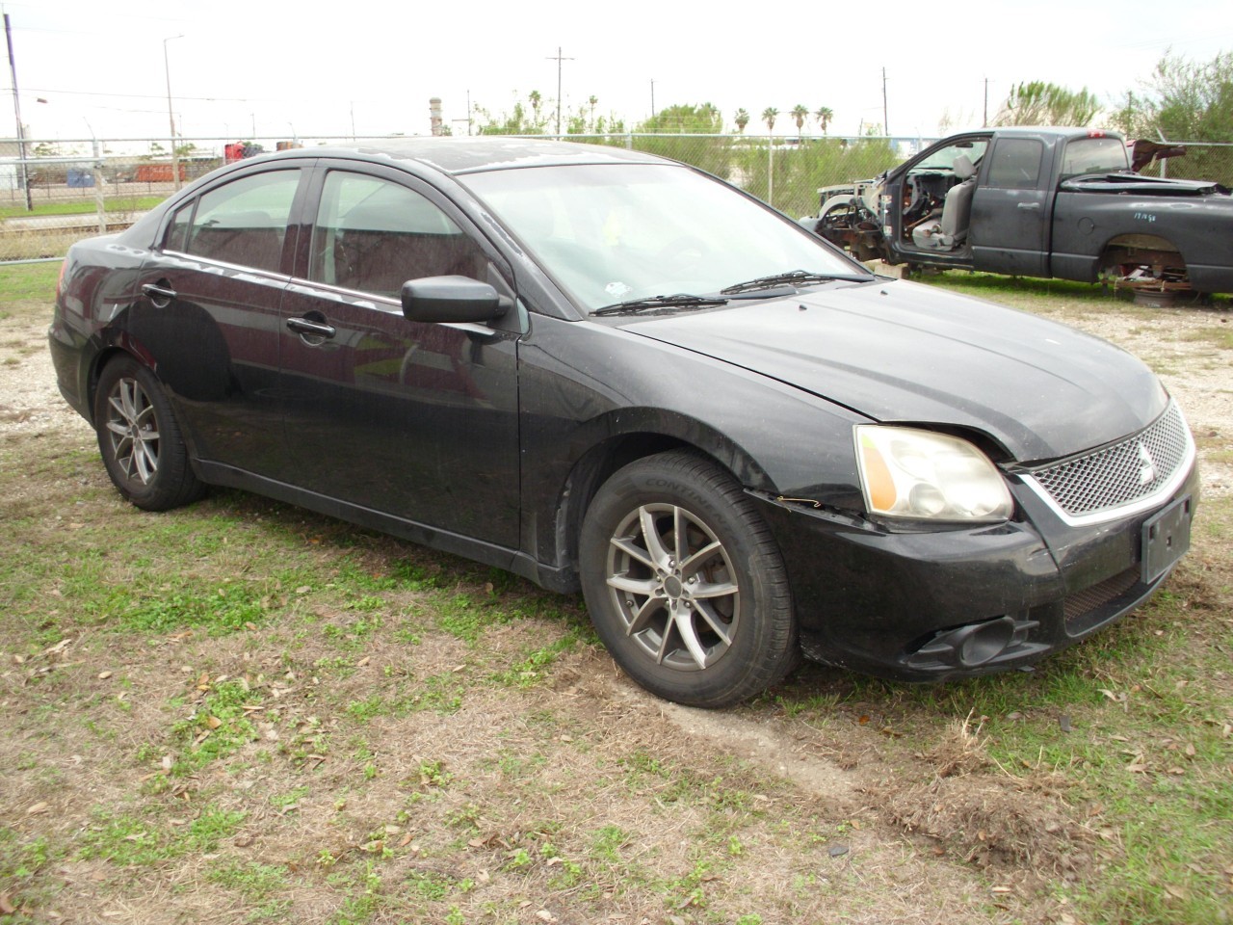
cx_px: 616
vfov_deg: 37.7
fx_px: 1354
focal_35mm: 38
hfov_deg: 49.0
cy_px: 462
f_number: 2.9
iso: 100
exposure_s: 1/60
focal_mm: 6.3
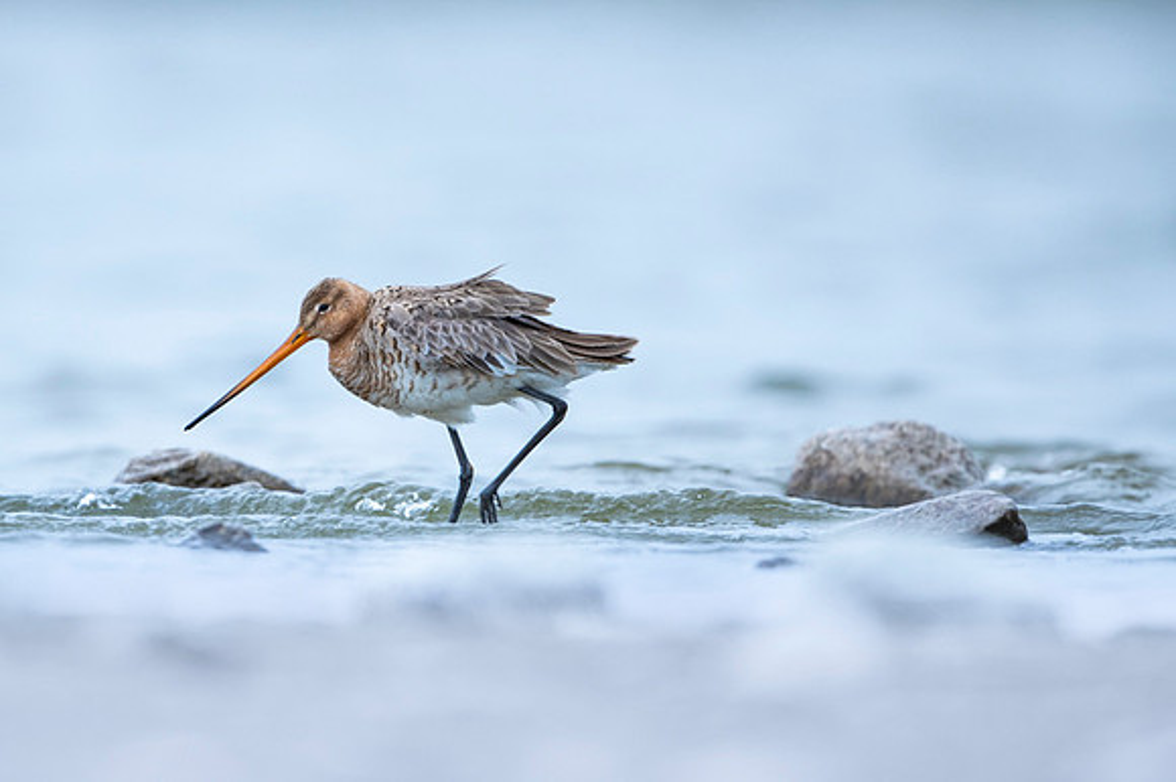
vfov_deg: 1.4
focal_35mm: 994
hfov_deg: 2.1
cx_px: 341
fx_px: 32449
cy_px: 336
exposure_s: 1/400
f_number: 5.6
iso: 800
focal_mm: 700
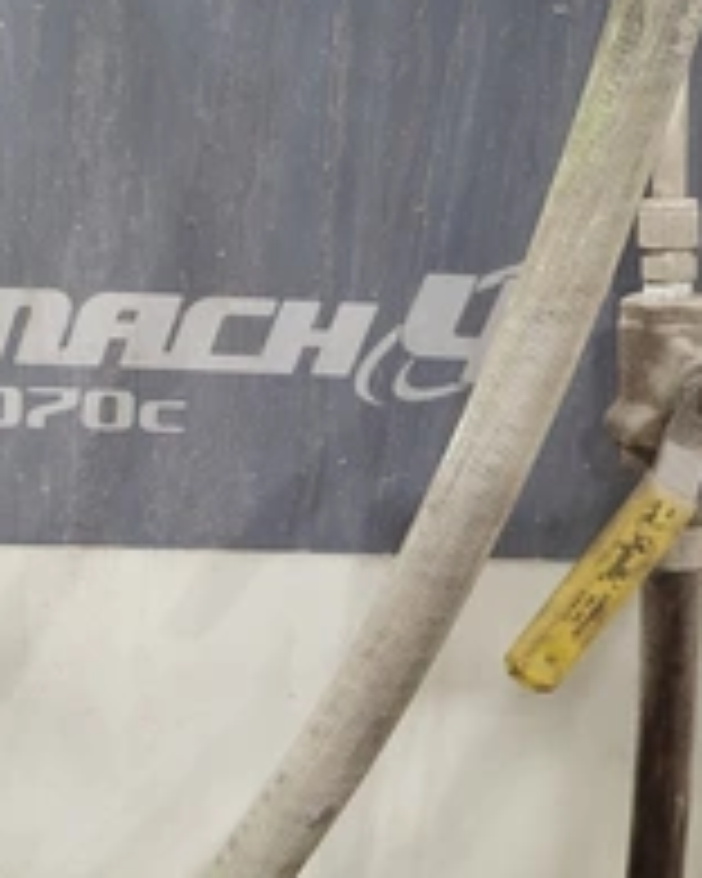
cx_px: 212
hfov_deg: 28.9
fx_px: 1350
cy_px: 293
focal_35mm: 52
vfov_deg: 35.6
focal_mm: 5.4
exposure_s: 1/40
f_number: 1.8
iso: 320
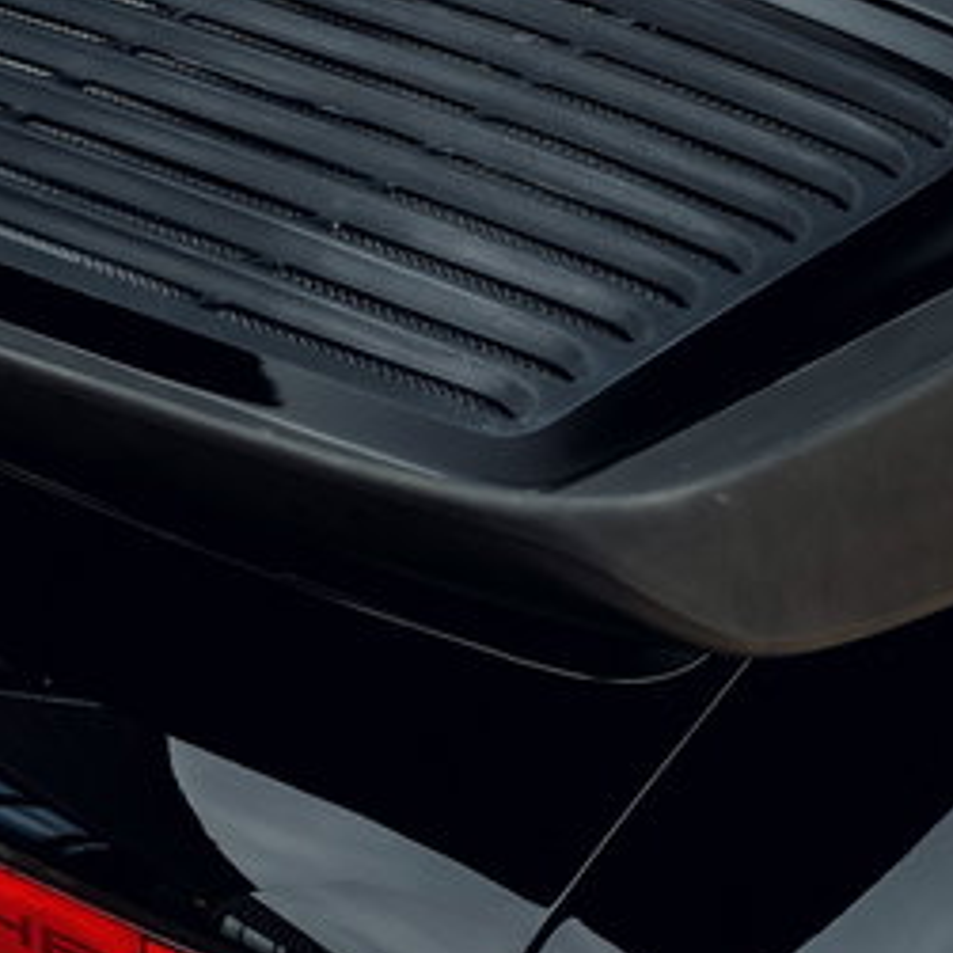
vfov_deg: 18.7
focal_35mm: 91
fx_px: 2834
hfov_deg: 19.1
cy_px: 915
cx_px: 357
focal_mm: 35
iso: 320
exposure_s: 1/50
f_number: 3.8
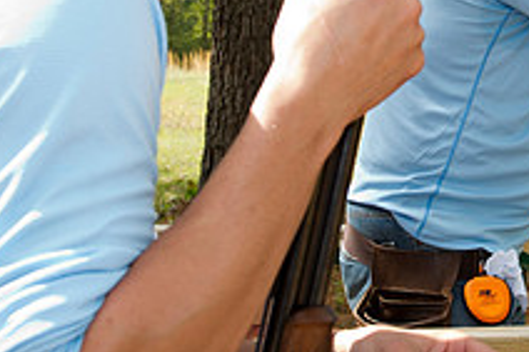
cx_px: 509
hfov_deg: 21.3
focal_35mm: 93
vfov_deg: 14.5
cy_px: 27
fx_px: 1365
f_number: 7.1
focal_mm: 34
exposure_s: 1/250
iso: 400
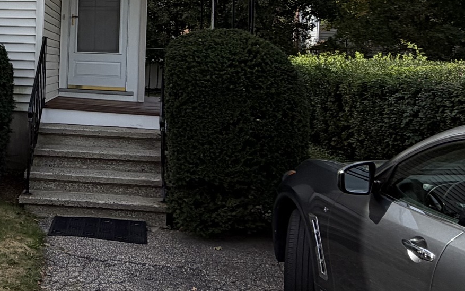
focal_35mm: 52
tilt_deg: +1.6
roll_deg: -2.2
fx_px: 659
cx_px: -6
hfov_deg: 35.0
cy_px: 46
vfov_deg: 24.4
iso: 32
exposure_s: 1/770
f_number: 2.2
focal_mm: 2.22
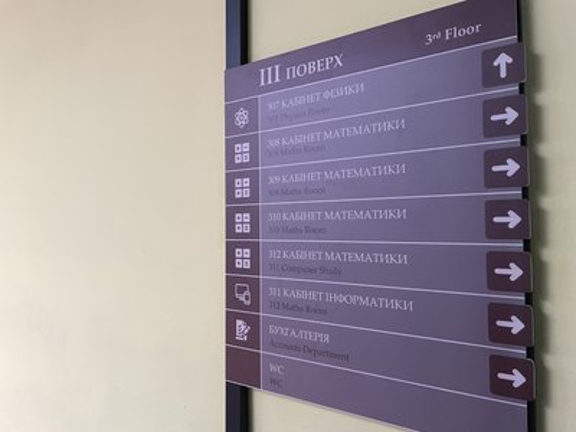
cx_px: 288
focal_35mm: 26
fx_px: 433
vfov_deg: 53.1
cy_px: 216
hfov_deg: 67.3
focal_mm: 4.2
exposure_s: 1/60
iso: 250
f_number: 1.6
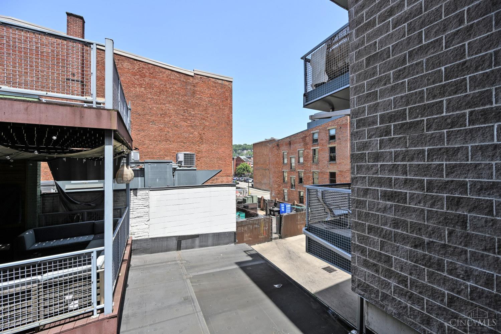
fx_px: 195
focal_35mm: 14
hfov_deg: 104.3
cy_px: 167
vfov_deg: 81.2
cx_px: 250
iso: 100
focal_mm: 14
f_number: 6.3
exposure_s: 1/320
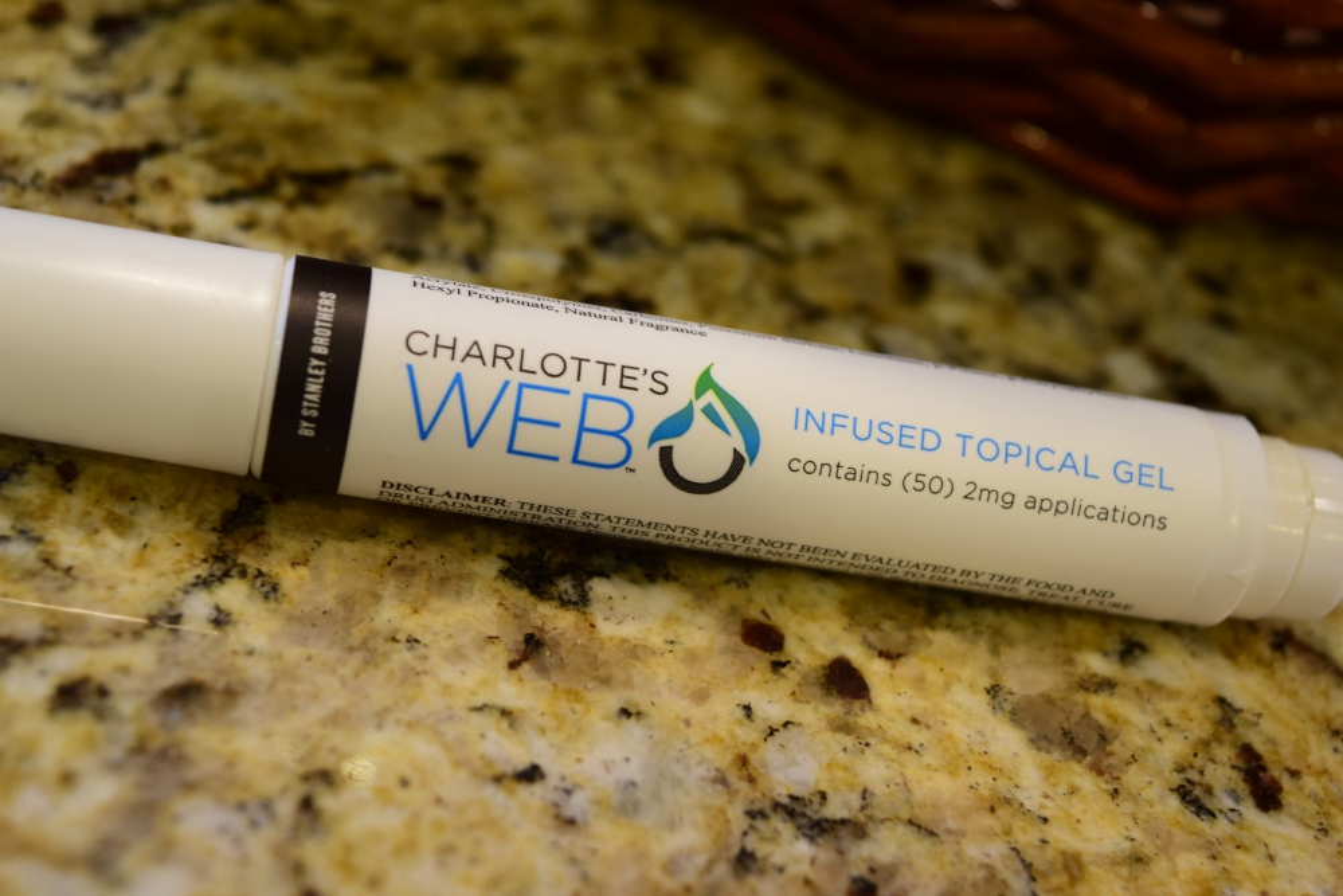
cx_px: 672
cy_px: 448
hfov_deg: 33.4
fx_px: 2239
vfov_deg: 22.6
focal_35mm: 60
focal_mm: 40
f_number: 6.3
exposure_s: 1/15
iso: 400
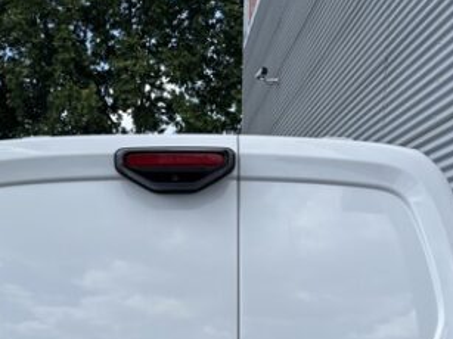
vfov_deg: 21.2
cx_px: 177
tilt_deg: -8.1
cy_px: 396
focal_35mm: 65
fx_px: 850
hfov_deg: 29.7
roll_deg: +0.2
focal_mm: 5.96
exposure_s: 1/2288
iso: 50
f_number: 1.6
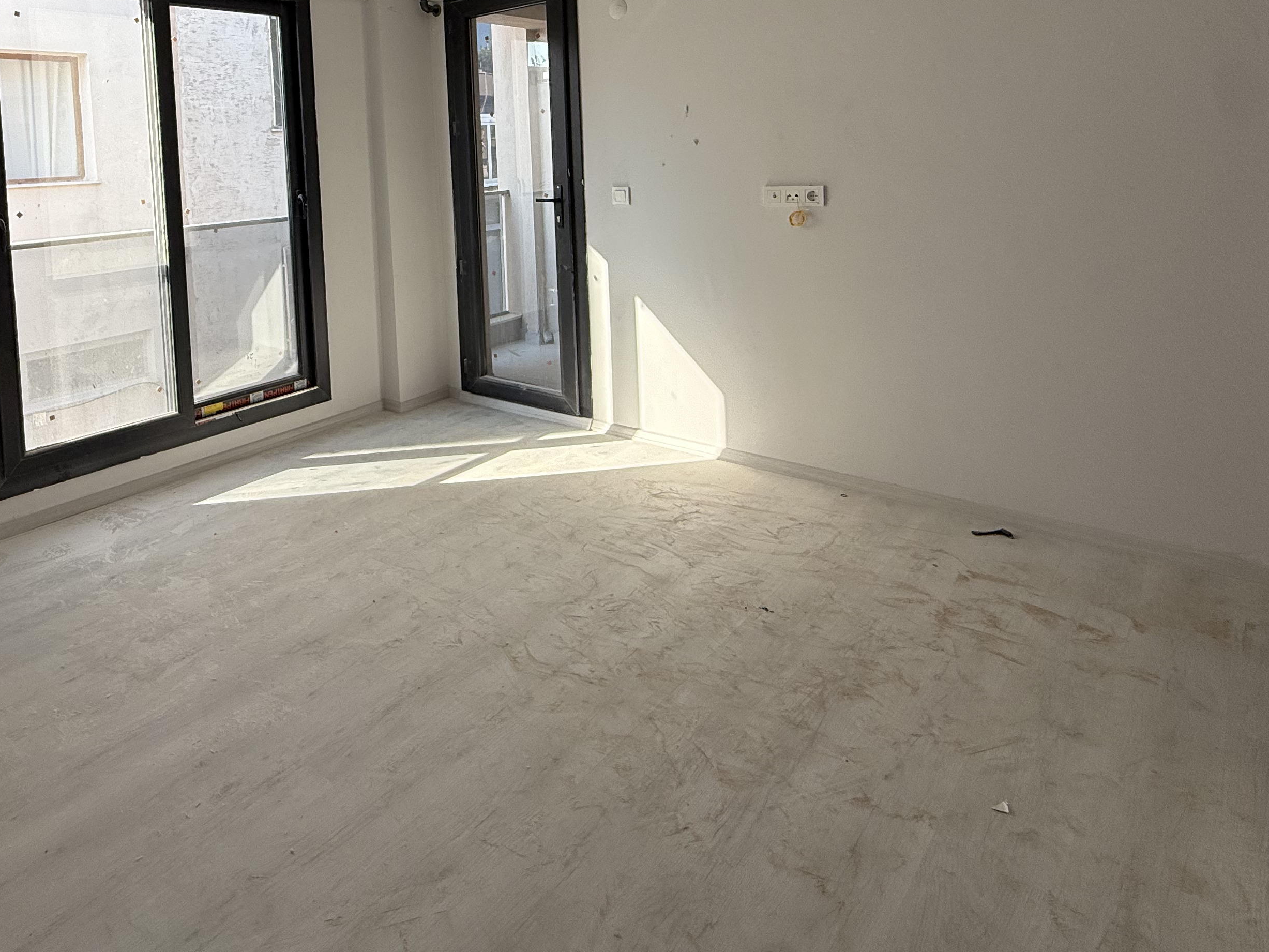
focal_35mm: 23
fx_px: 843
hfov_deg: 71.2
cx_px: 398
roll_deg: +2.7
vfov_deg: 55.4
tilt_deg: -3.0
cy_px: 211
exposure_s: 1/319
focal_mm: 2.22
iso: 64
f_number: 2.2
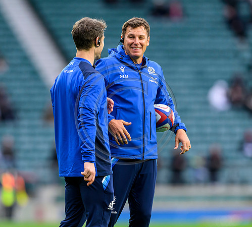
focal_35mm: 655
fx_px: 5139
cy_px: 137
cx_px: 128
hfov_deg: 2.8
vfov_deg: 2.5
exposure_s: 1/1000
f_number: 3.5
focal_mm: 400
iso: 2000
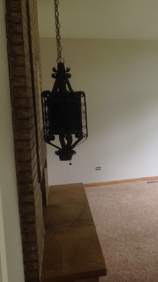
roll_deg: +2.0
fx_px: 432
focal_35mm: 58
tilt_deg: -5.6
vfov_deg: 36.0
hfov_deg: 19.2
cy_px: 132
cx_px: 203
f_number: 2.4
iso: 50
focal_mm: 4.28
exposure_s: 1/40
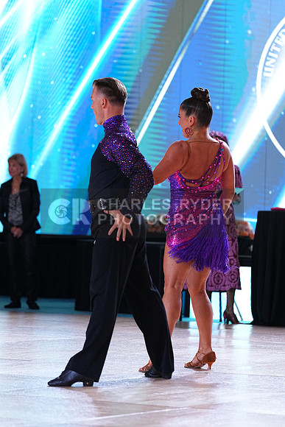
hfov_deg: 7.3
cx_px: 142
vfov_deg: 10.9
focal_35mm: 189
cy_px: 214
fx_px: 2243
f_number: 4
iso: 2000
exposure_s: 1/400
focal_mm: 189
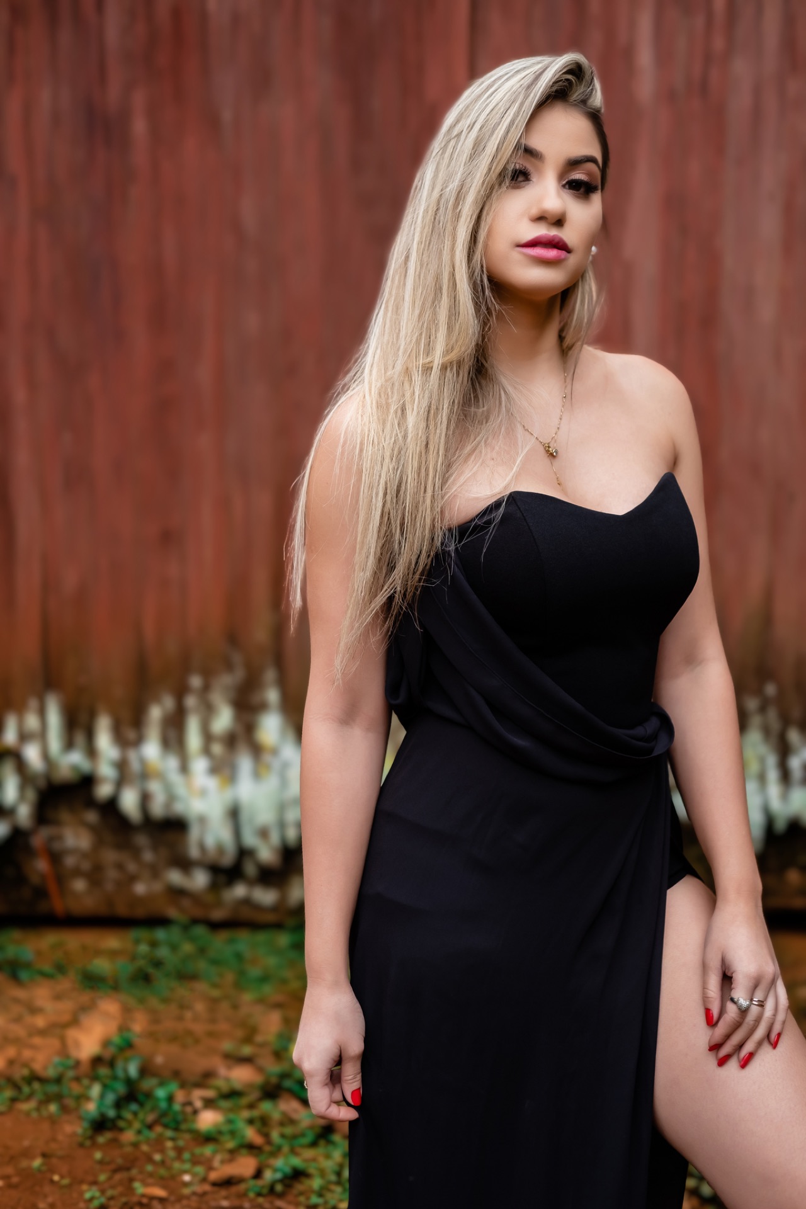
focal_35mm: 53
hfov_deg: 25.5
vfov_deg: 37.5
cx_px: 403
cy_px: 604
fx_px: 1780
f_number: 2
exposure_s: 1/500
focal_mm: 35
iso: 200
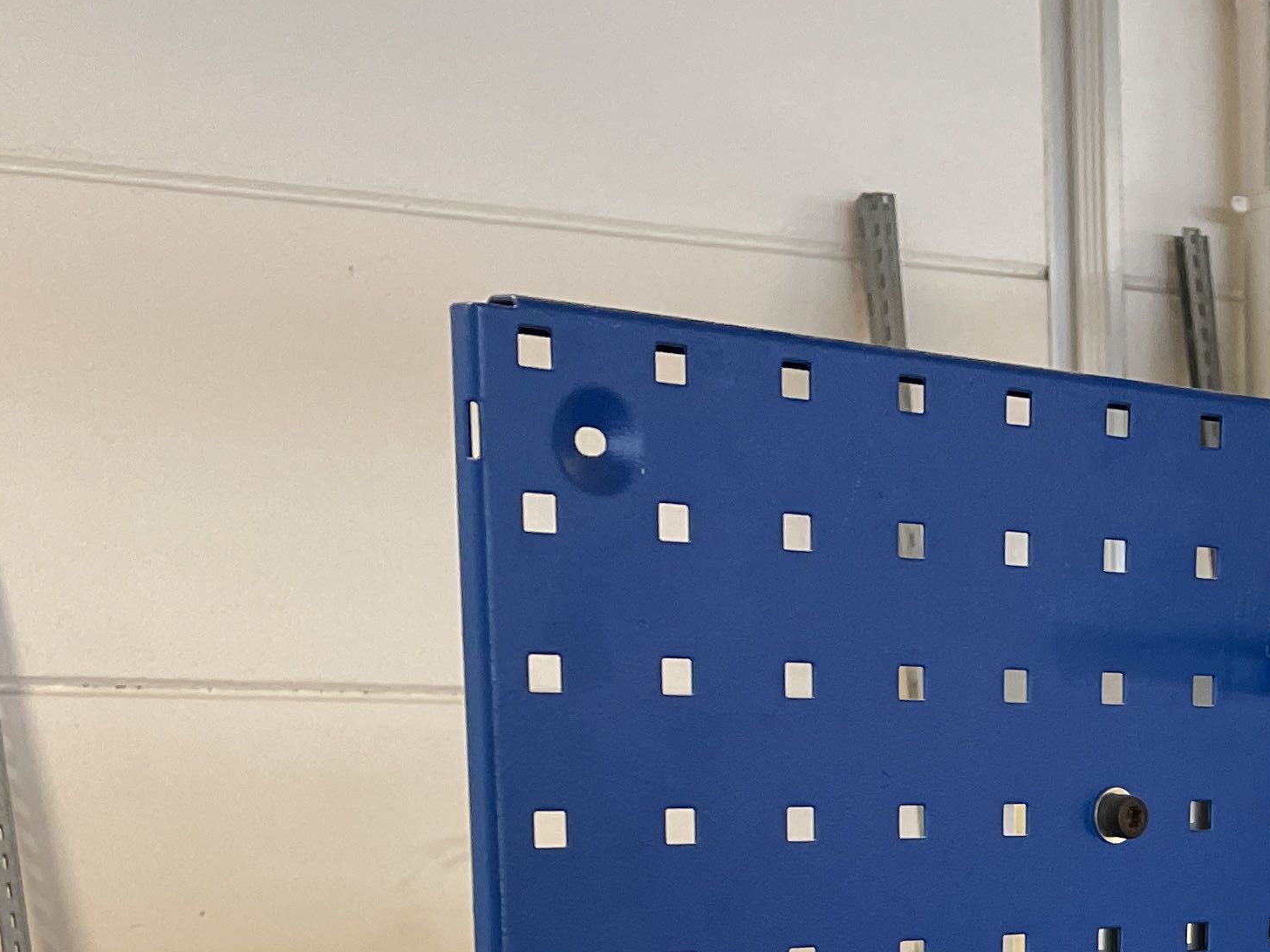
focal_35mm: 72
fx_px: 2642
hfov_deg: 25.3
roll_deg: +0.8
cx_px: 1350
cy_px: 1307
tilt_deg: -9.0
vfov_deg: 18.7
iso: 160
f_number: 1.6
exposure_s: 1/50
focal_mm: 4.2
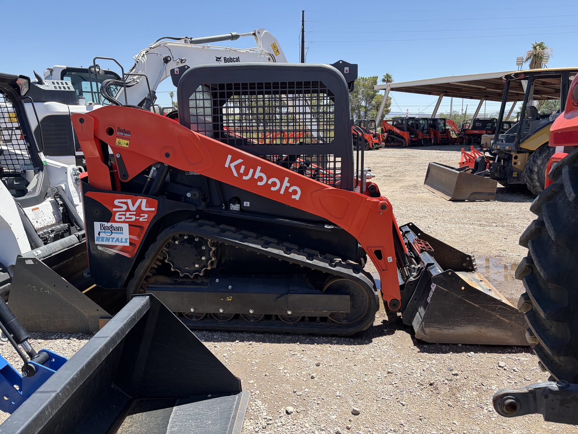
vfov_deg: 53.1
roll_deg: -0.4
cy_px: 217
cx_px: 289
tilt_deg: -8.1
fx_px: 434
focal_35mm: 26
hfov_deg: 67.3
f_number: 1.6
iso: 50
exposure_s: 1/1706
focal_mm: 5.96
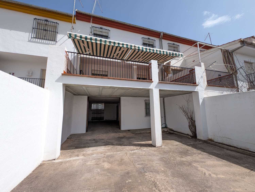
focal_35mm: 12
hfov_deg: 110.5
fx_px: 89
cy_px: 96
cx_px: 128
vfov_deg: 94.6
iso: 41
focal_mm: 2.23
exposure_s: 1/1361
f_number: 1.95
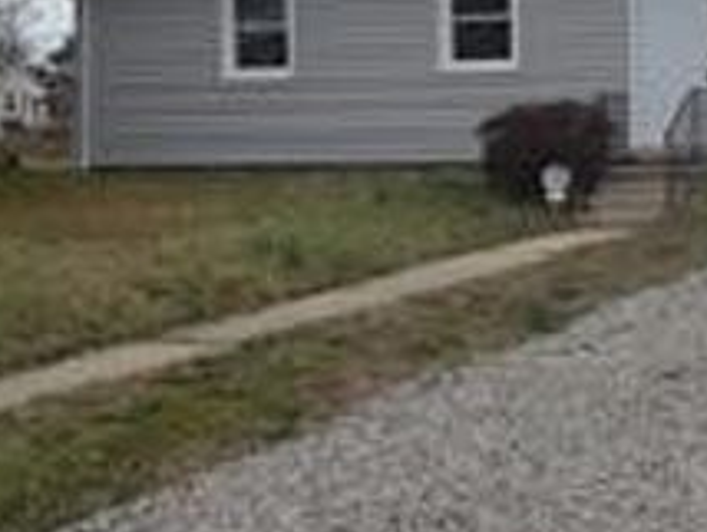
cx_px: 539
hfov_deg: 25.0
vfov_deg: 19.1
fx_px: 1574
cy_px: 187
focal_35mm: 77
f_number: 3.6
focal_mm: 5.9
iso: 100
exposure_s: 1/269
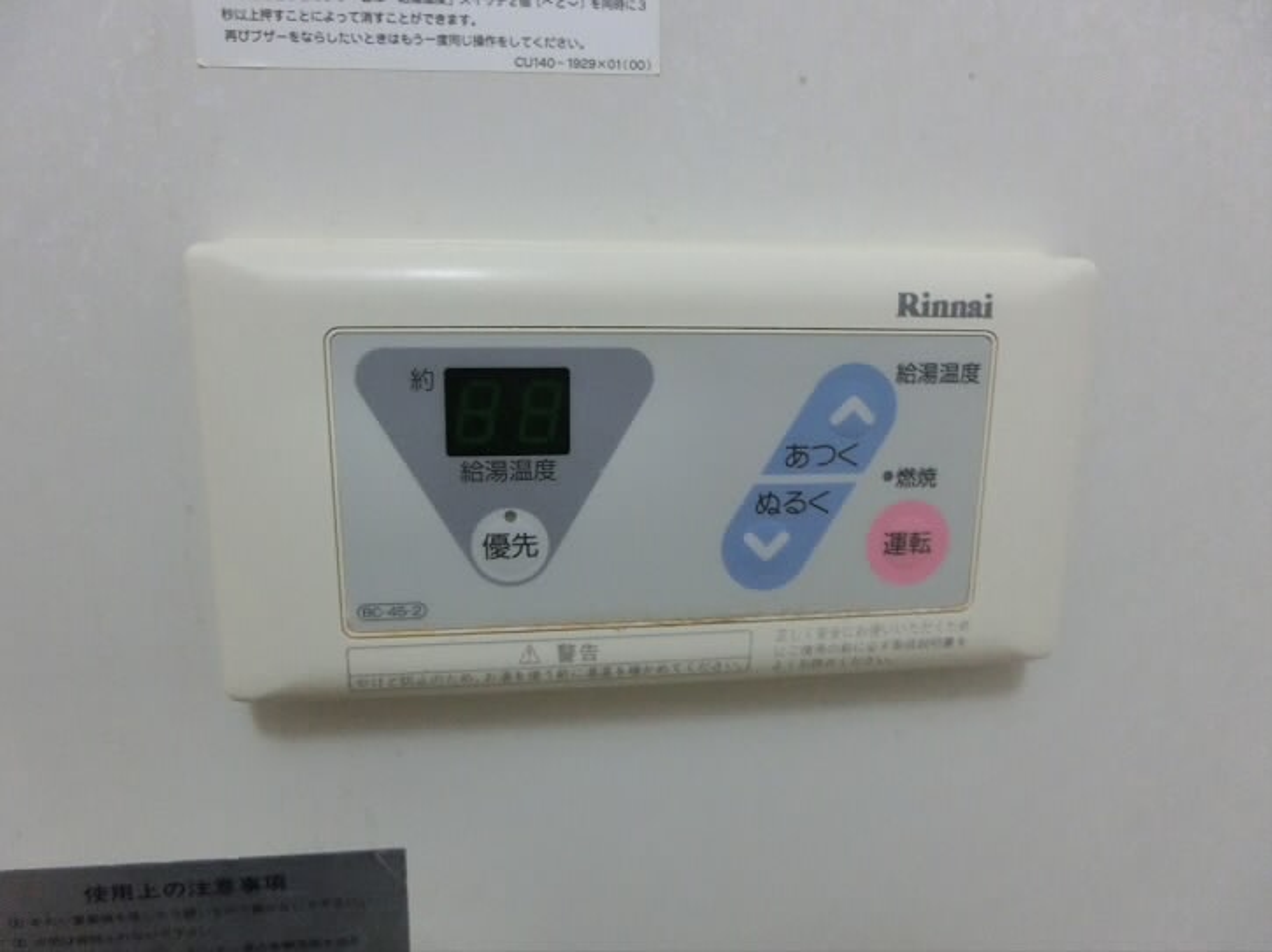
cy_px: 476
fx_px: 881
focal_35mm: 24
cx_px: 636
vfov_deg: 56.8
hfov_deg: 71.6
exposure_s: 1/50
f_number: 3
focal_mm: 4.24
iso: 800
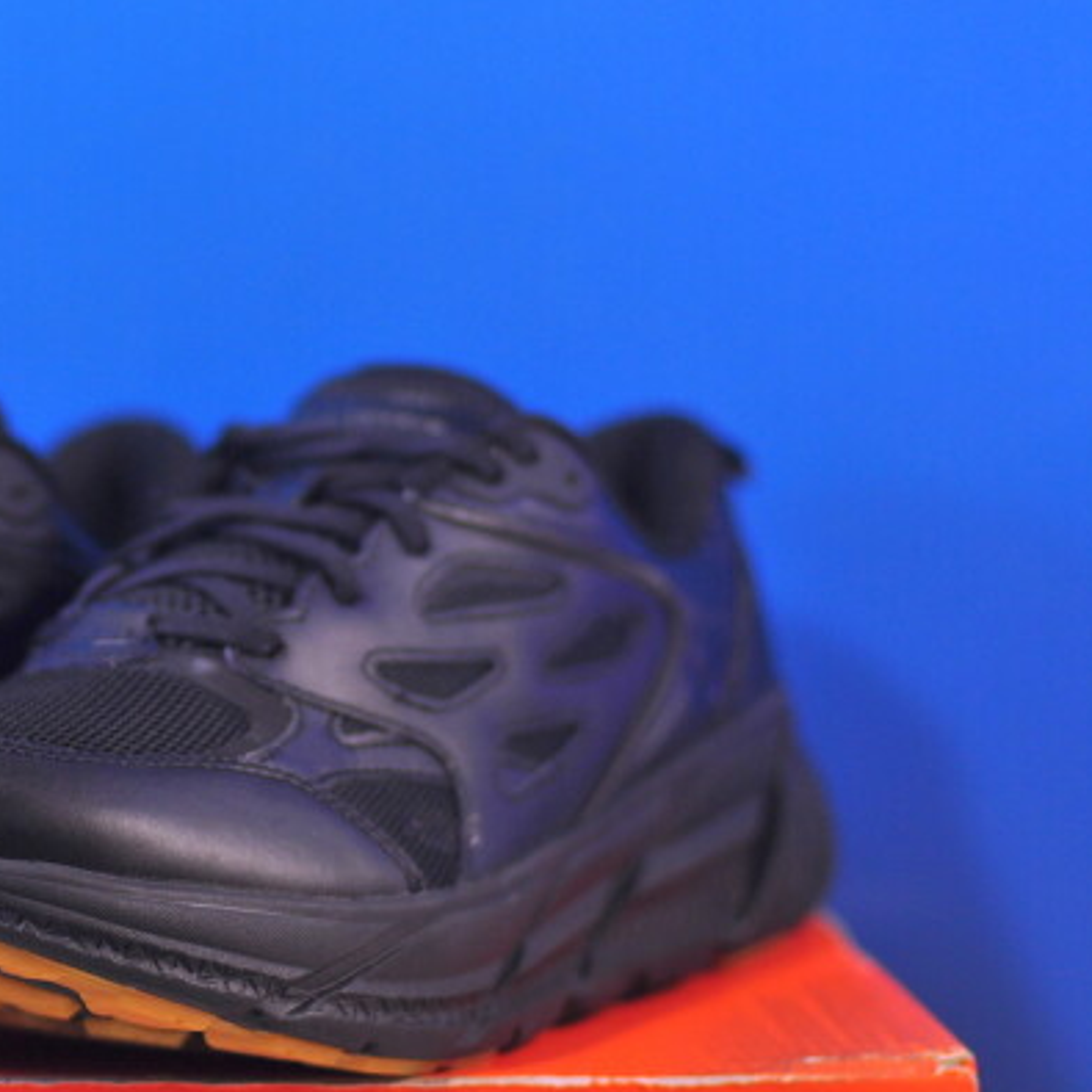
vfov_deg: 13.5
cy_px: 463
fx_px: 4604
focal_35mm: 129
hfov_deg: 13.4
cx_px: 25
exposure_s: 1/320
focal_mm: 50
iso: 250
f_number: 2.2
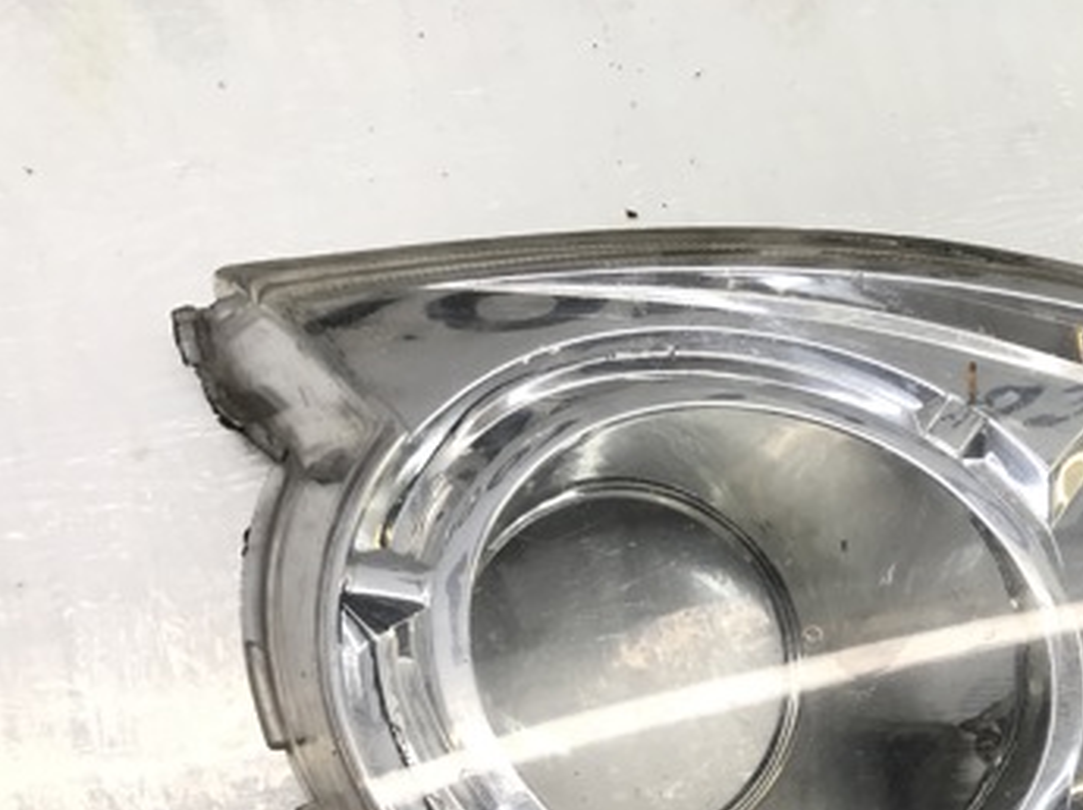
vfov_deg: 27.4
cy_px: 661
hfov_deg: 34.5
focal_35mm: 52
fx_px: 1625
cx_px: 1001
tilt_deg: -73.1
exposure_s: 1/205
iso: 20
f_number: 1.8
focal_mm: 3.99
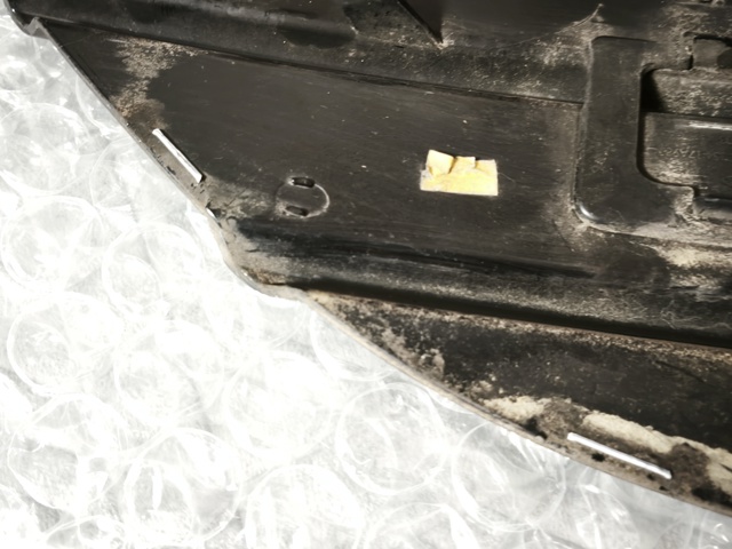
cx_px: 366
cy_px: 274
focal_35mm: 35
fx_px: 740
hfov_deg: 52.6
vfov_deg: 40.7
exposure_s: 1/25
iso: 2500
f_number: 1.7
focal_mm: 5.35
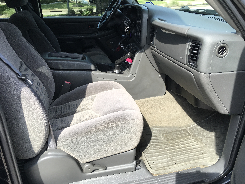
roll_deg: +0.6
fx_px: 205
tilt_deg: -24.9
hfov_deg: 61.7
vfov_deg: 48.2
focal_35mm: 29
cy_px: 92
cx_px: 122
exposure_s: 1/225
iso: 25
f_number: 2.2
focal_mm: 4.15
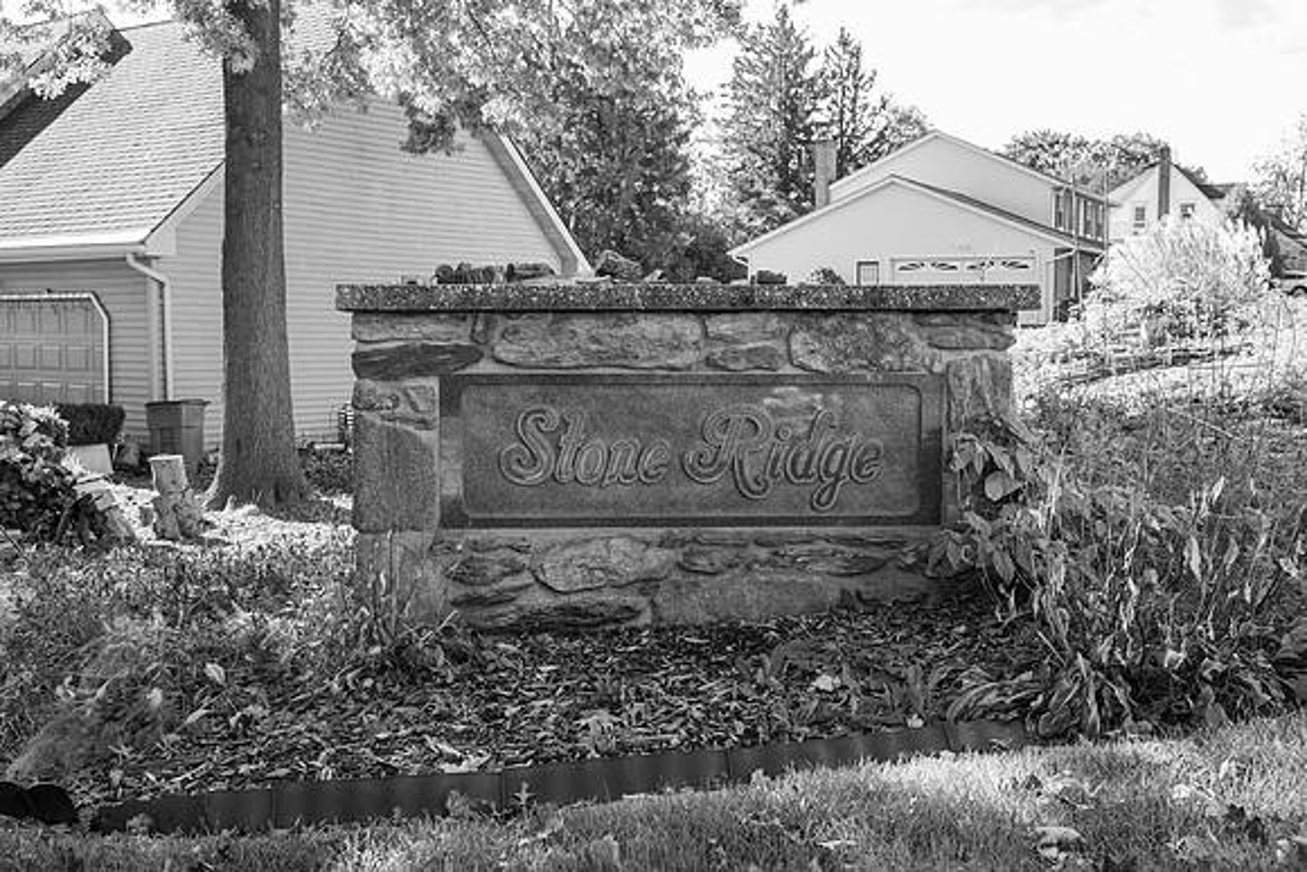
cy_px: 436
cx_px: 654
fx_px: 1424
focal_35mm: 39
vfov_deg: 34.0
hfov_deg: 49.3
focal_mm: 39
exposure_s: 1/200
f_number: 7.1
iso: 500
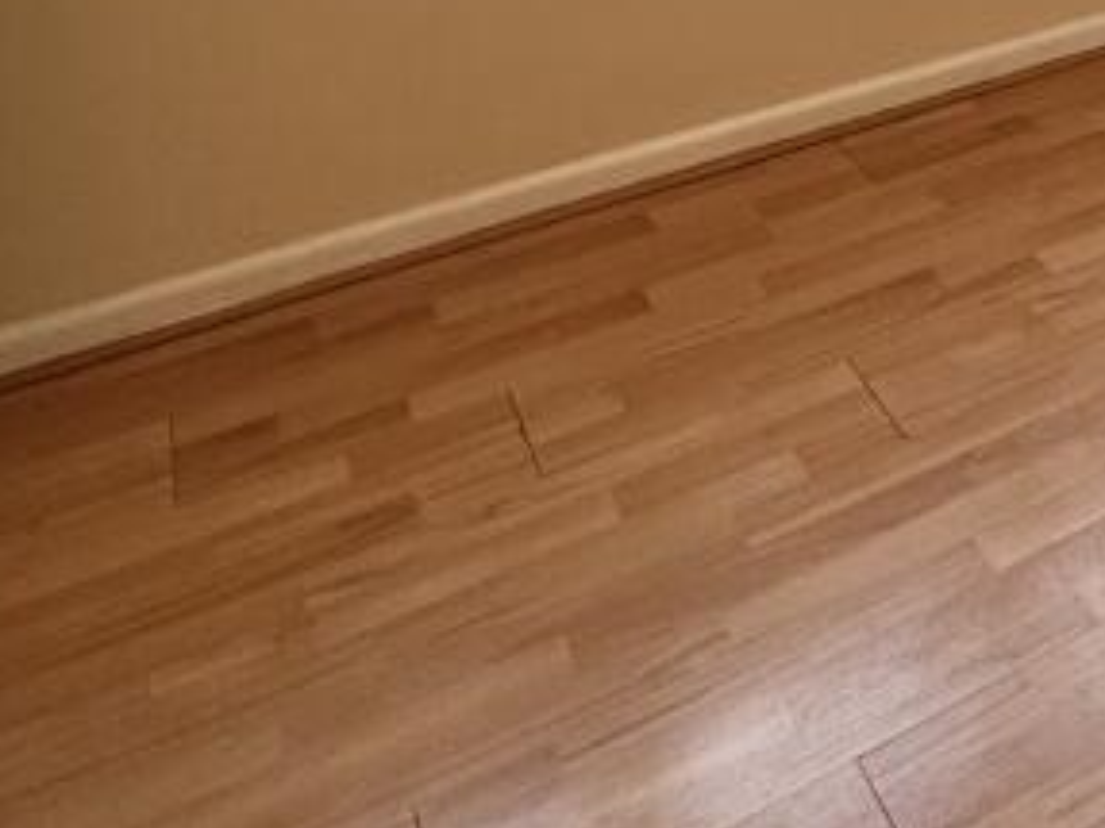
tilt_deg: -1.7
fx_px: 1595
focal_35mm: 50
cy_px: -605
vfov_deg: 21.2
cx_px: 1321
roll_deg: -0.1
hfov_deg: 31.9
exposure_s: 1/100
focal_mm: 2.22
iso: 40
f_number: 2.2
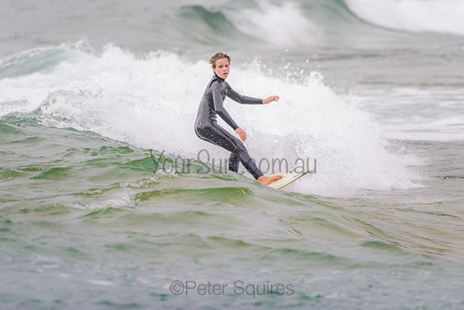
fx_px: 7902
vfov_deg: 2.2
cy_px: 120
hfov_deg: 3.4
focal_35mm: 613
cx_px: 219
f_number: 5.6
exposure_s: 1/800
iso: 360
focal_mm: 500
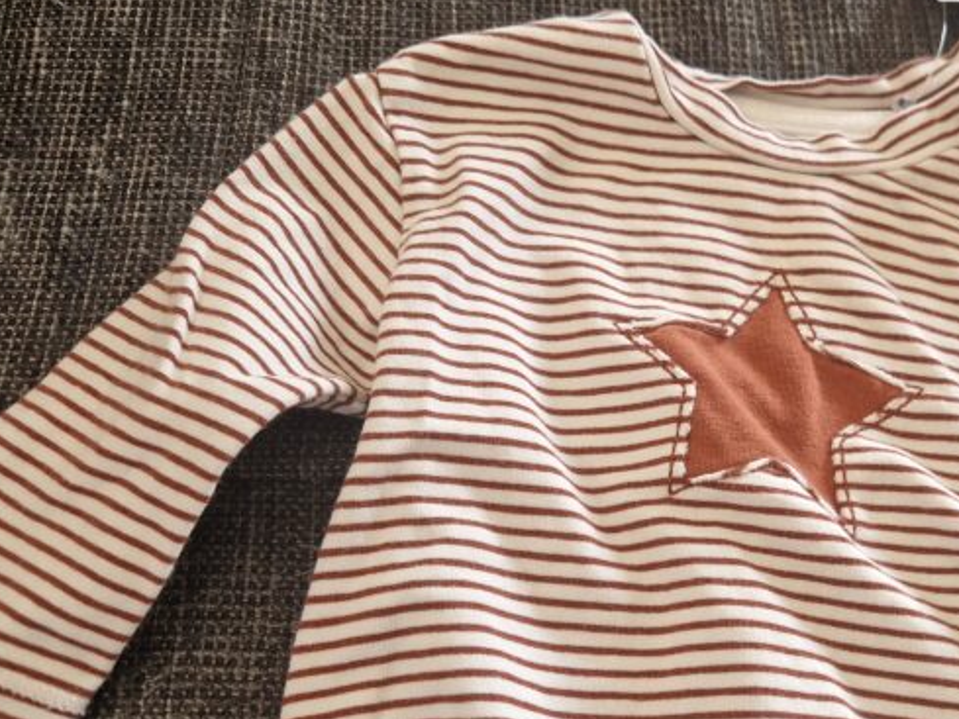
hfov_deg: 38.9
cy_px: 431
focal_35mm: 47
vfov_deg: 30.8
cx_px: 761
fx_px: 1302
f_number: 1.8
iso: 50
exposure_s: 1/100
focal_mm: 5.4
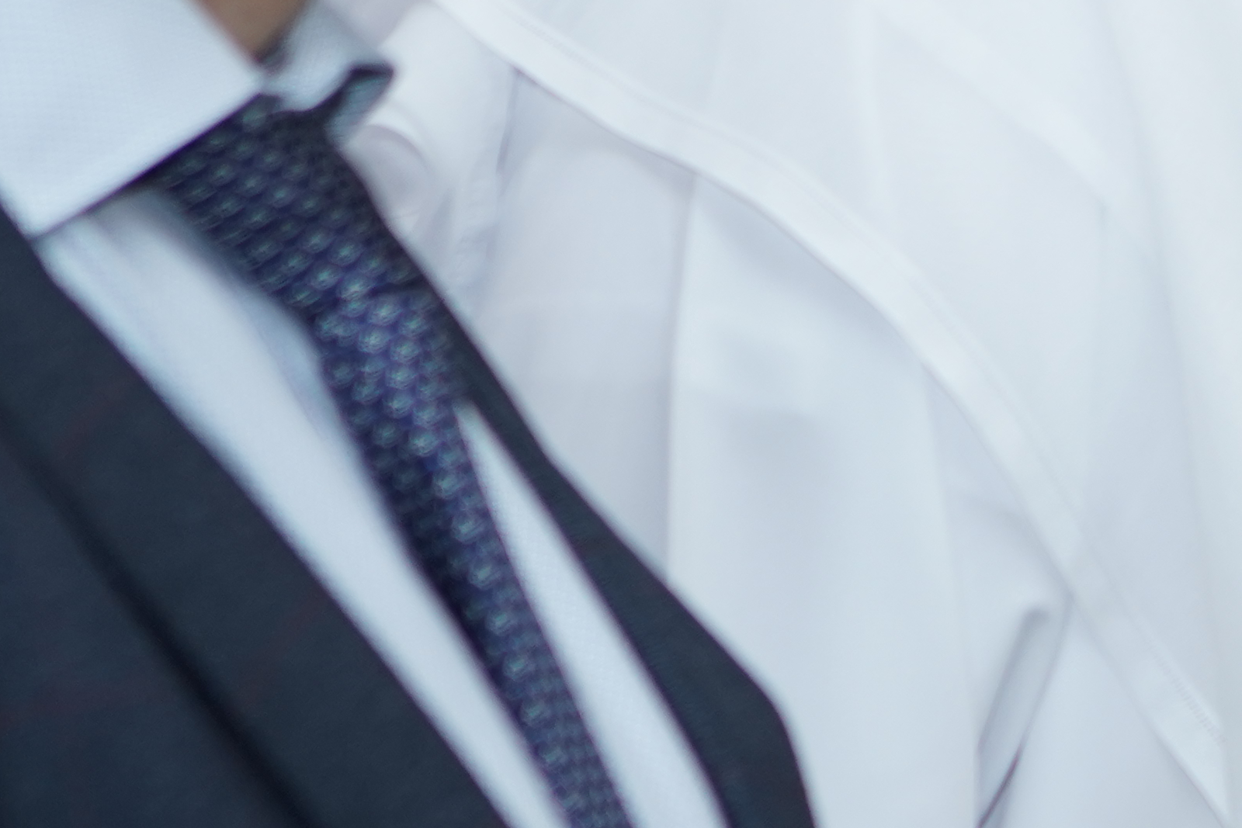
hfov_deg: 6.3
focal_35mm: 318
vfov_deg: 4.3
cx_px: 2334
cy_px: 264
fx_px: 10971
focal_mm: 64
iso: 500
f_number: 2.8
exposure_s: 1/125
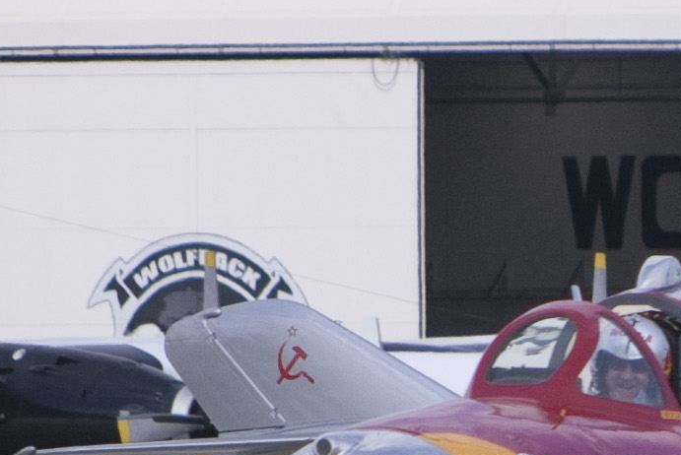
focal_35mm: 1305
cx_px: 1049
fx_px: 24706
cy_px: 513
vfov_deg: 1.1
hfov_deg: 1.6
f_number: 5.6
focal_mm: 200
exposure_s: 1/1600
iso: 200
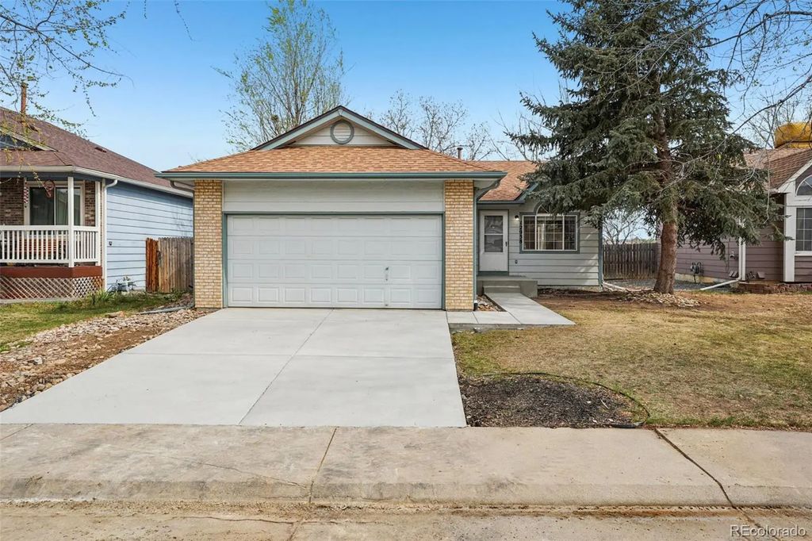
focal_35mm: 22
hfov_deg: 77.3
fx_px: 507
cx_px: 406
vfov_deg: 56.1
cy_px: 270
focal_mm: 22.5
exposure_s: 1/160
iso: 100
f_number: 8
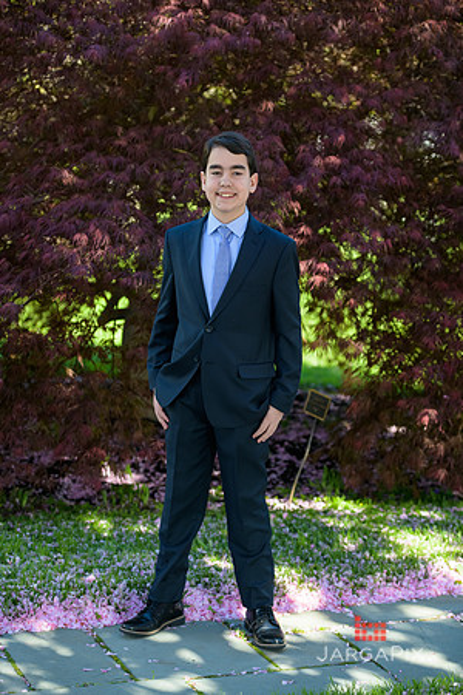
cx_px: 232
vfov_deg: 27.0
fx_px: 1447
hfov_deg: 18.2
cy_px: 348
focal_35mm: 75
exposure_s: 1/1600
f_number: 3.2
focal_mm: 75
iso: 400
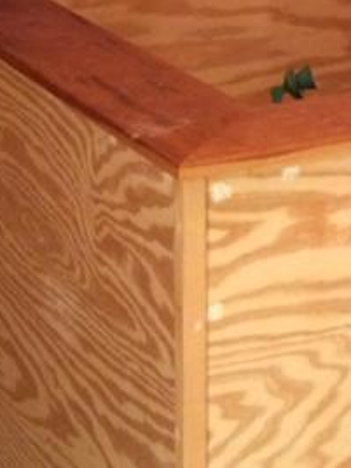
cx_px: 463
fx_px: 1501
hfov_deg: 12.9
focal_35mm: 111
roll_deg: +0.6
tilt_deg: -5.1
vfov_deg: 16.7
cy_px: -141
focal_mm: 4.15
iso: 250
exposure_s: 1/20
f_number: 2.2
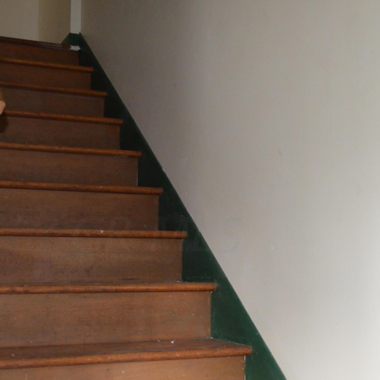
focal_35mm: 51
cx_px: 156
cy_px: 234
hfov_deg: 33.3
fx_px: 633
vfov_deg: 33.3
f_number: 3.5
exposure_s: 1/60
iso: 1250
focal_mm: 18
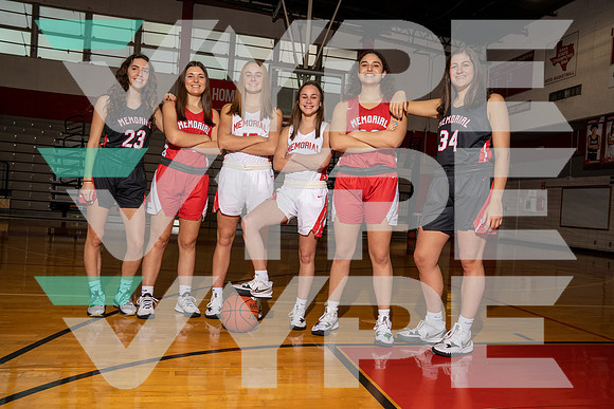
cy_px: 204
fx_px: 495
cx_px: 307
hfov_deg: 63.6
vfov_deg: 45.0
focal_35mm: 29
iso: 500
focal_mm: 29
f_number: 8
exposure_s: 1/250
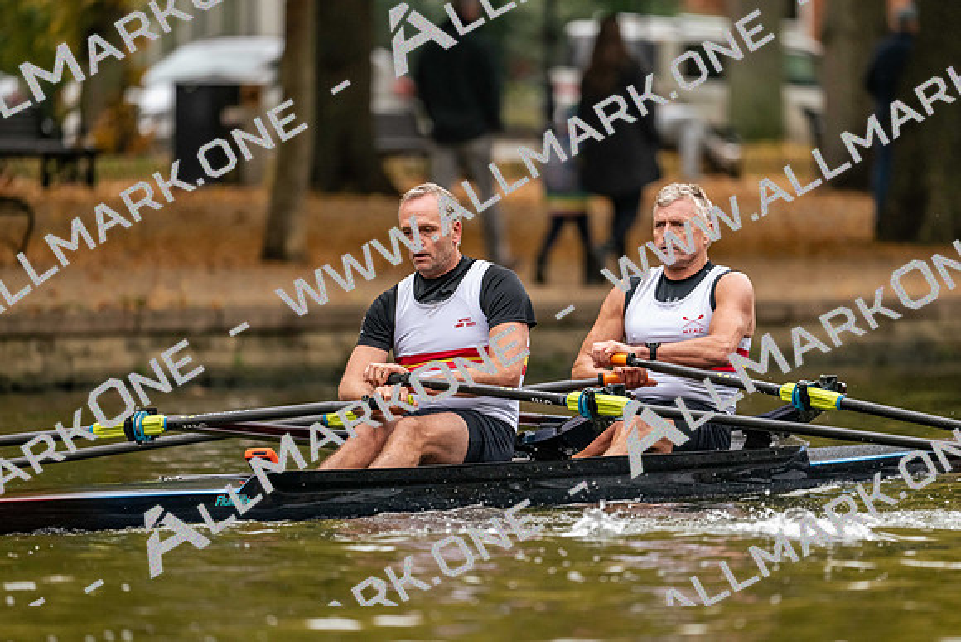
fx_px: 10680
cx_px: 480
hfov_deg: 5.2
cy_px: 321
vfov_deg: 3.4
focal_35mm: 400
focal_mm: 400
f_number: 4.5
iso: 2800
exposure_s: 1/2500
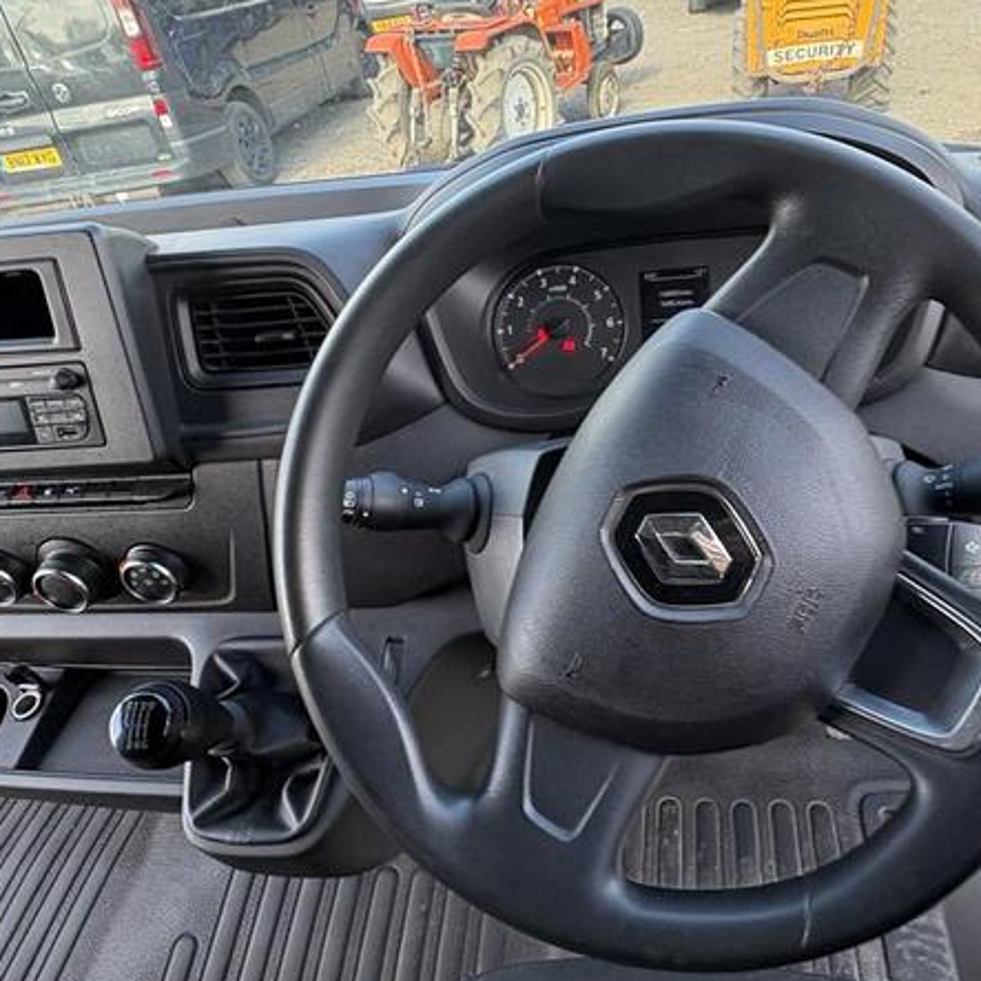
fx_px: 802
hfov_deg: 62.5
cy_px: 476
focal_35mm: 25
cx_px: 574
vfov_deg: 62.9
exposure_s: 1/99
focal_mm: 2.22
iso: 160
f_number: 2.2
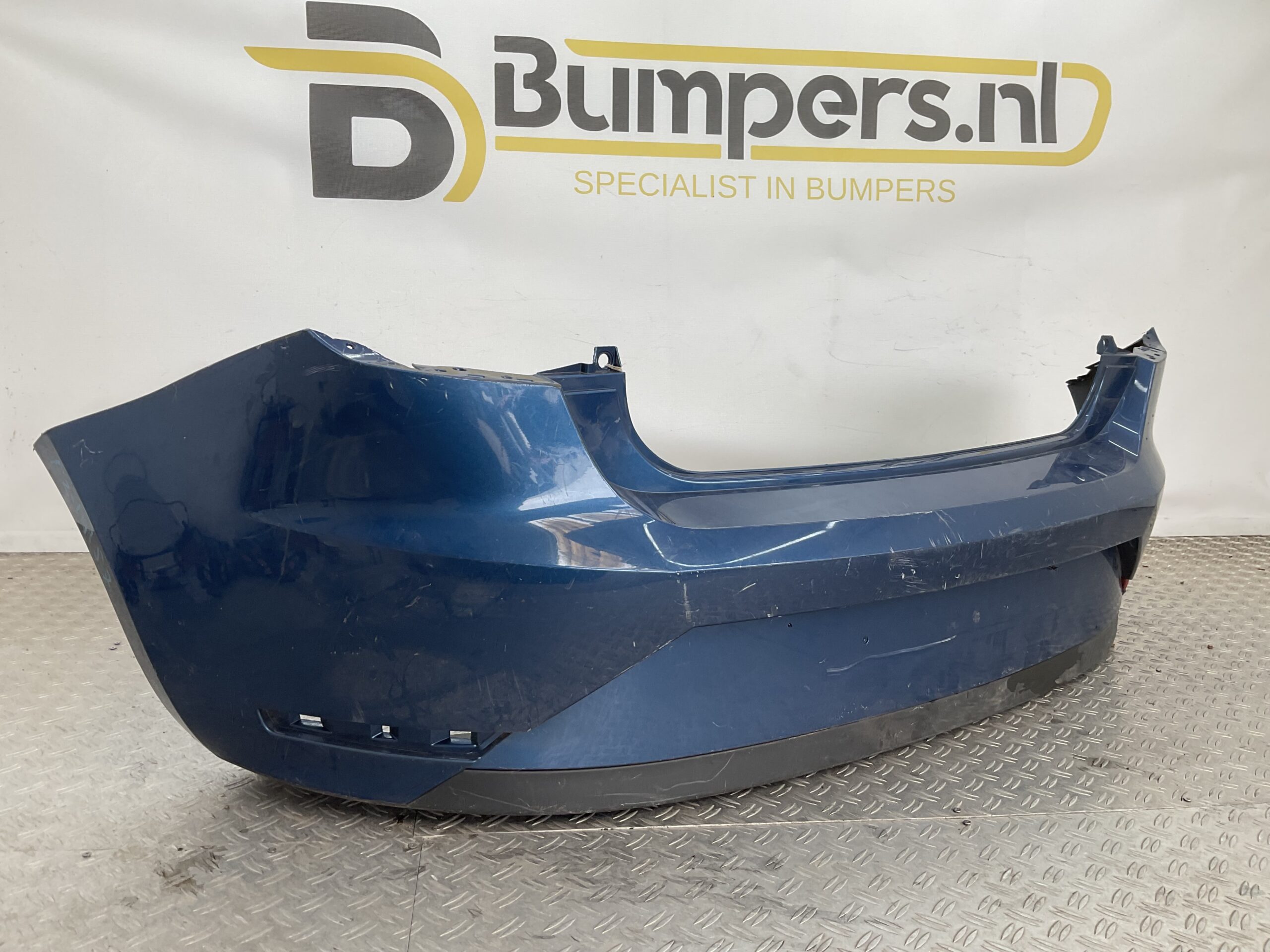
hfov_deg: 61.7
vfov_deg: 48.2
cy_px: 476
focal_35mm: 29
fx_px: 1064
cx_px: 635
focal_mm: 3
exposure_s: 1/114
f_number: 1.8
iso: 16
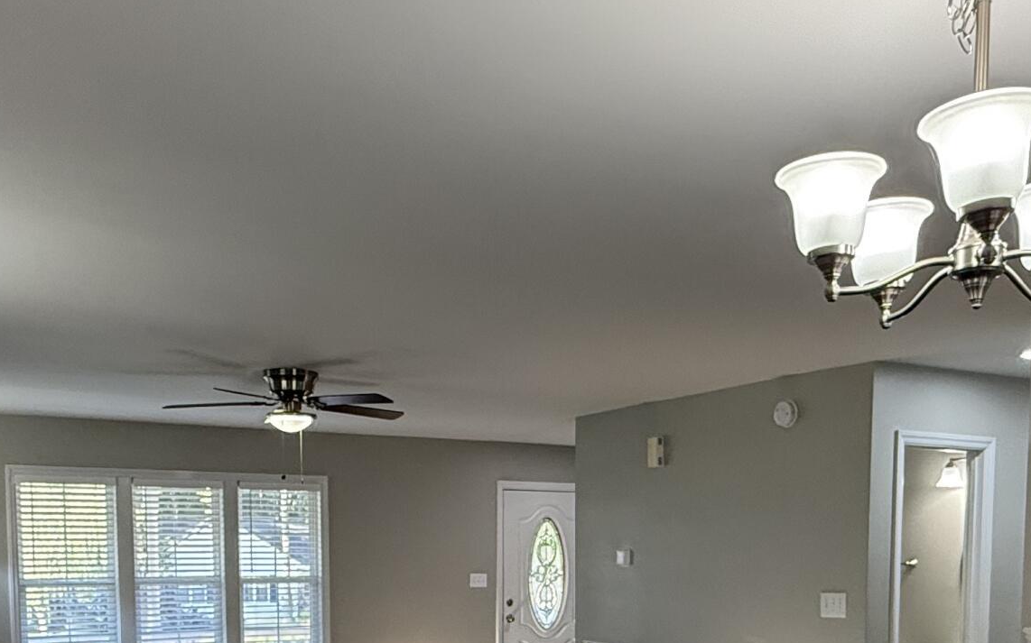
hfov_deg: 50.4
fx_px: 1096
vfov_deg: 30.4
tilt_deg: -4.8
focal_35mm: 39
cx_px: 520
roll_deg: -0.1
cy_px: 646
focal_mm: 2.22
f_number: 2.2
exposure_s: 1/120
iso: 250
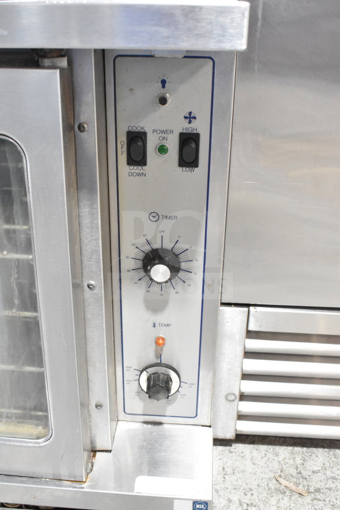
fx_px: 531
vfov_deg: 51.3
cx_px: 170
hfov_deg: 35.5
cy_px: 255
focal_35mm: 38
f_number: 6.3
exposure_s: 1/160
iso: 6400
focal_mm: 25
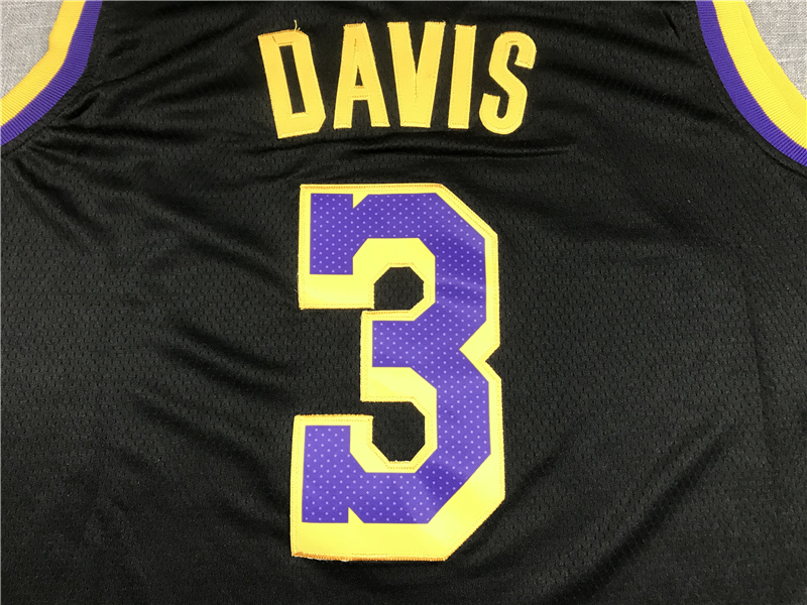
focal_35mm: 28
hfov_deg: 63.4
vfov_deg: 49.7
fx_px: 653
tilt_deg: -78.0
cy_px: 302
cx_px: 404
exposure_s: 1/25
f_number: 1.8
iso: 40
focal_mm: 3.99
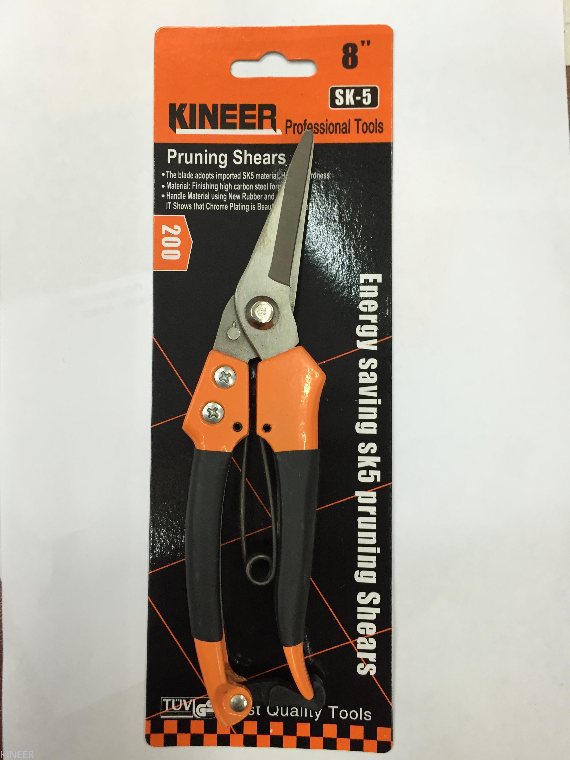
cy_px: 380
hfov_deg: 48.2
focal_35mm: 29
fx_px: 637
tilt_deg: -88.0
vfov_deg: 61.7
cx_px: 285
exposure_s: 1/30
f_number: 2.2
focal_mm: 4.15
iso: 80
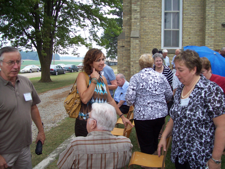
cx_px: 112
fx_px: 234
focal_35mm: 36
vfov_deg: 39.7
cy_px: 84
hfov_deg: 51.4
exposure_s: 1/181
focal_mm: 6
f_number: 2.7
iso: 80
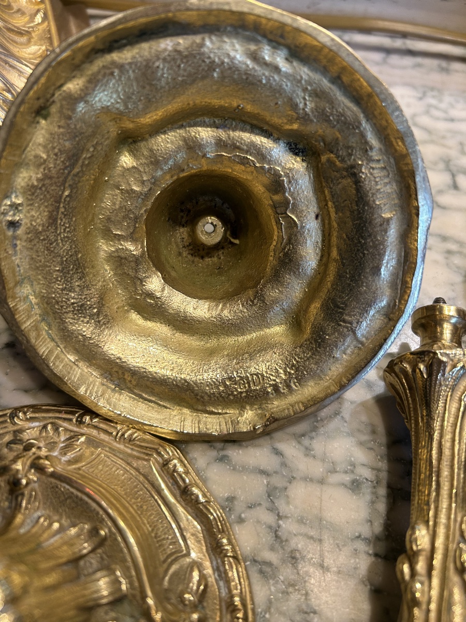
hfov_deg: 53.1
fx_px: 467
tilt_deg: -60.8
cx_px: 233
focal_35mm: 26
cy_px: 311
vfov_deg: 67.3
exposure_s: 1/50
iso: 80
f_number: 1.5
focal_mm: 5.7
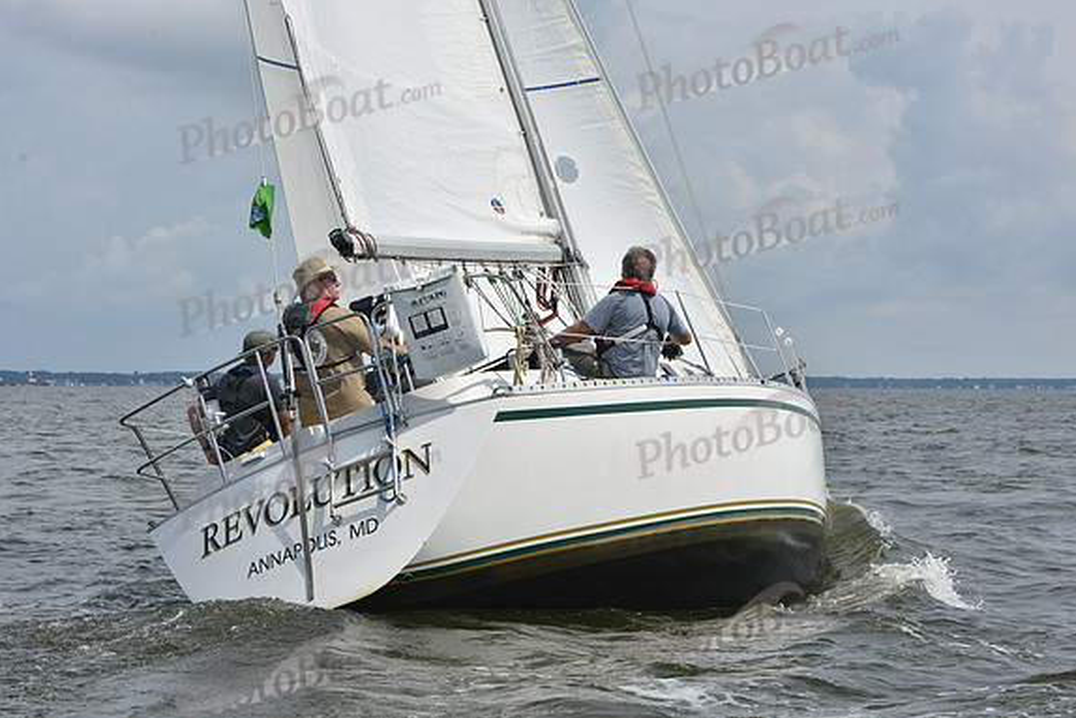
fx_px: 2780
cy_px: 359
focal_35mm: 93
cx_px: 540
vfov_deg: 14.7
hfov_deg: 21.9
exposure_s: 1/1000
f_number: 11
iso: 320
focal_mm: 92
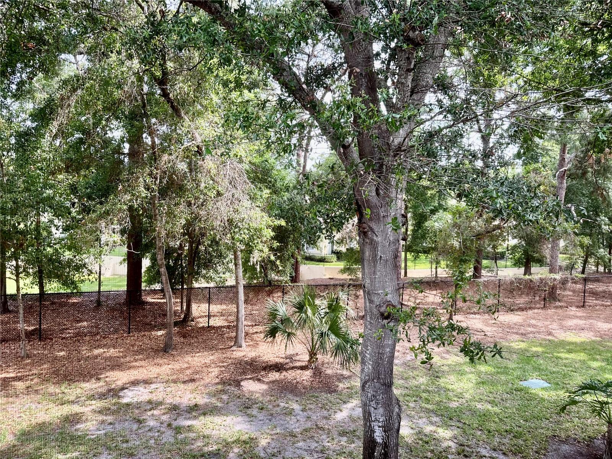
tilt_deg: -1.6
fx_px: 424
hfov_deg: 71.6
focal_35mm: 24
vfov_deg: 56.8
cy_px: 230
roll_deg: -1.4
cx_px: 306
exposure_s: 1/209
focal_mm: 6.86
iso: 64
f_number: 1.78
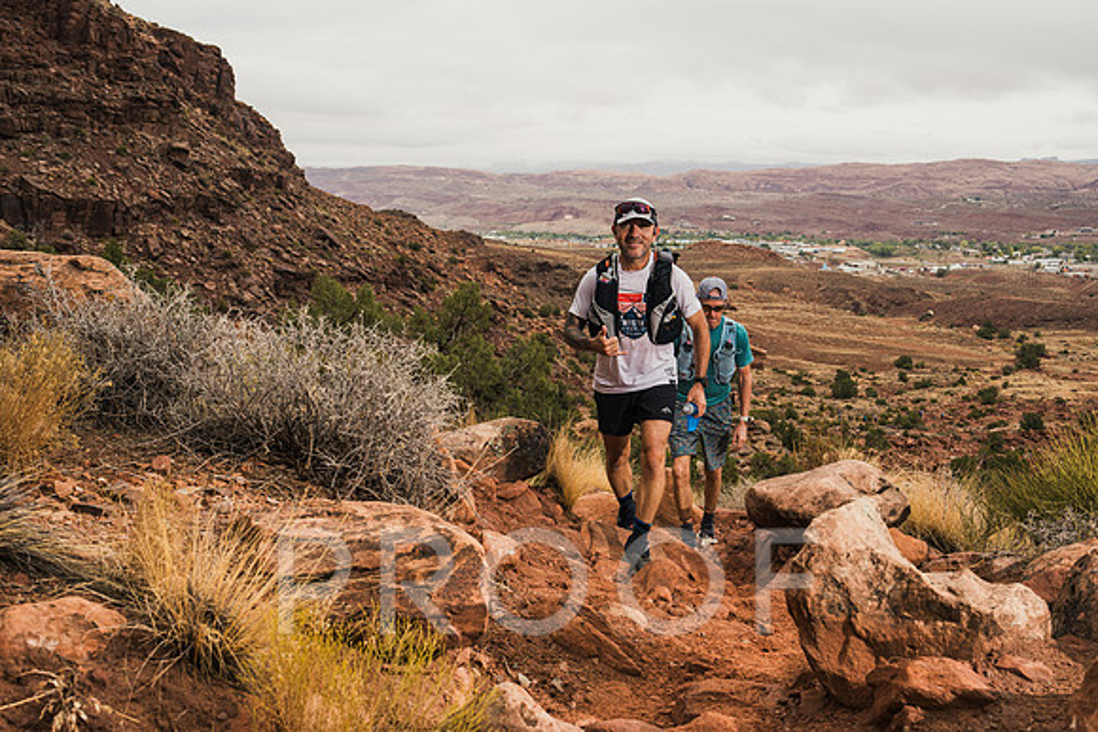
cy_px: 366
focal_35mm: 37
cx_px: 549
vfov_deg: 36.3
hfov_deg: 52.4
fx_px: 1117
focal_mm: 35
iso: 200
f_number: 6.3
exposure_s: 1/320
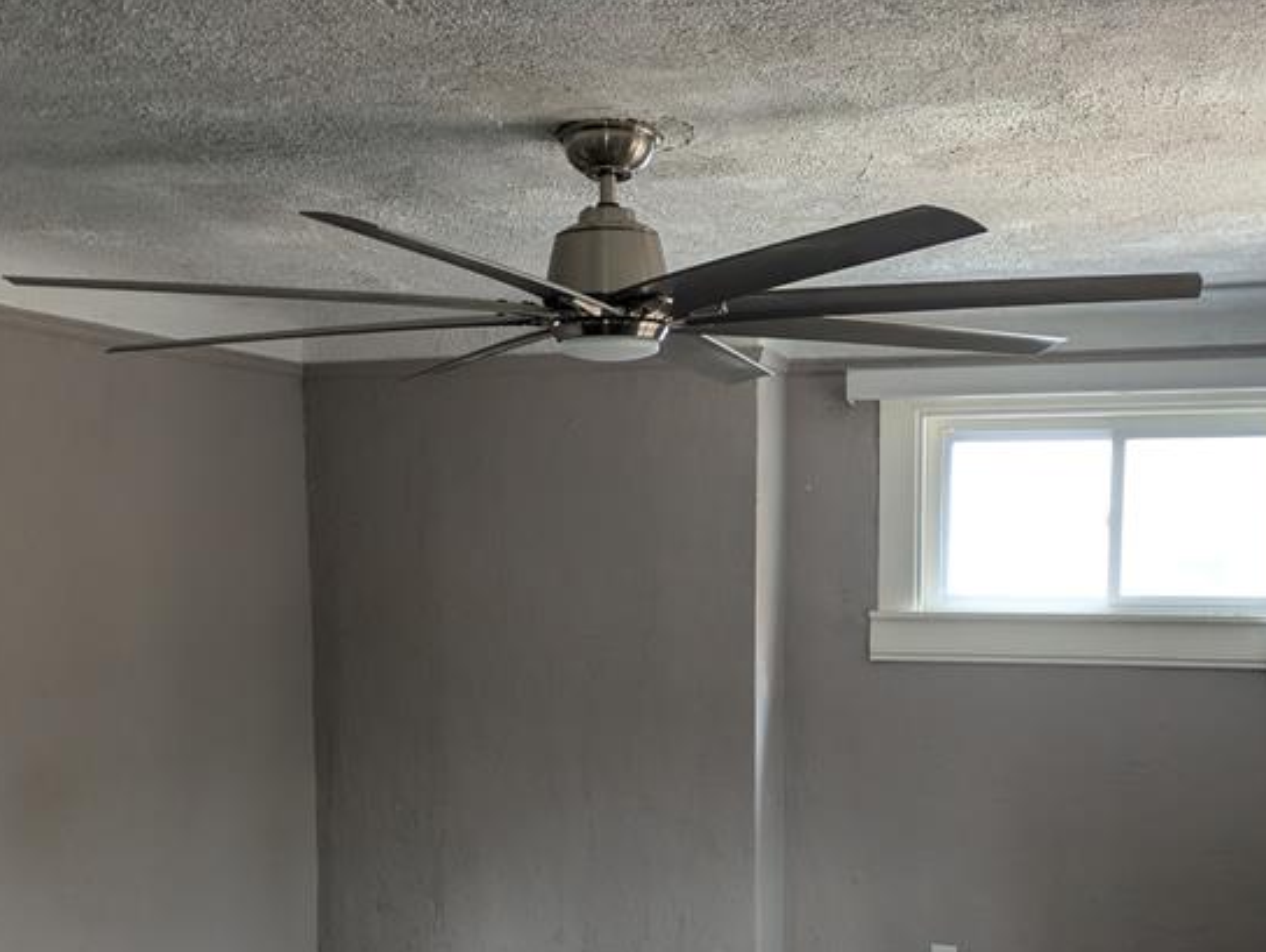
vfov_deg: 30.5
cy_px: 698
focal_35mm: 47
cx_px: 692
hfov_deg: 40.4
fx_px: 1720
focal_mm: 5.43
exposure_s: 1/30
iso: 76
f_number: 1.89
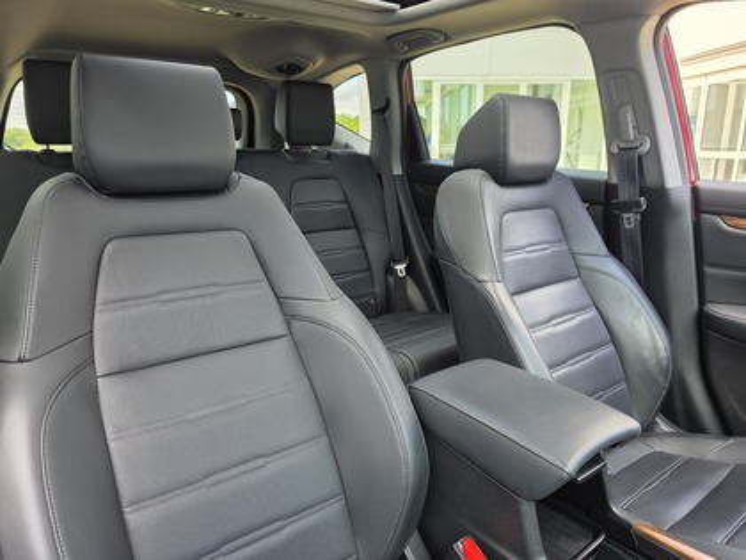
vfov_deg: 58.9
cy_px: 280
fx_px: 496
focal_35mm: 23
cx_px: 373
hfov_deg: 73.9
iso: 40
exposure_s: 1/180
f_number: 1.4
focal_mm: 6.5
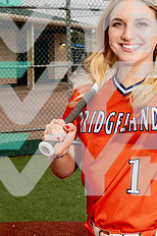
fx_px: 446
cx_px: 121
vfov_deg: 29.6
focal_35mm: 68
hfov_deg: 19.8
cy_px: 94
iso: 125
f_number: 8
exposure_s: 1/250
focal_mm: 35
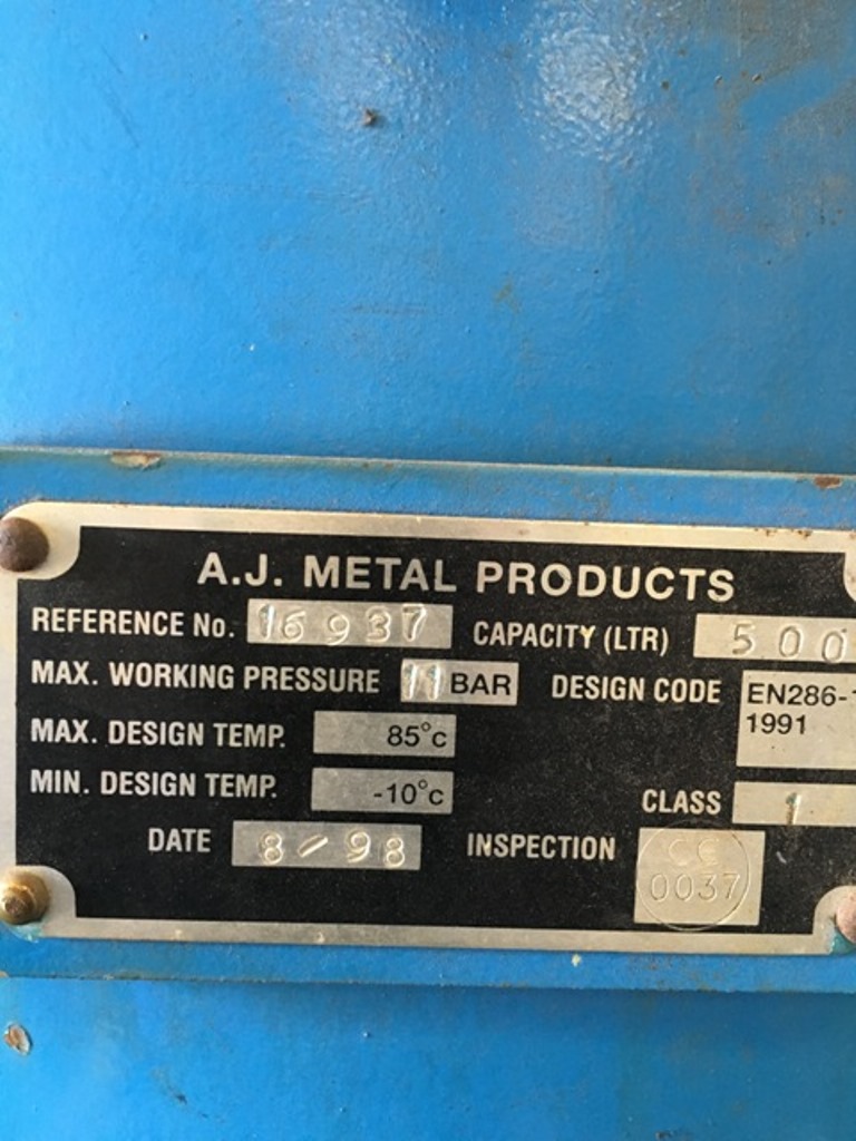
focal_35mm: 29
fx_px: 956
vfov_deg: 61.7
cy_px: 570
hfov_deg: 48.2
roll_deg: -2.3
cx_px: 428
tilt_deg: -5.3
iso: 200
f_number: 2.2
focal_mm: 4.15
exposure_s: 1/20
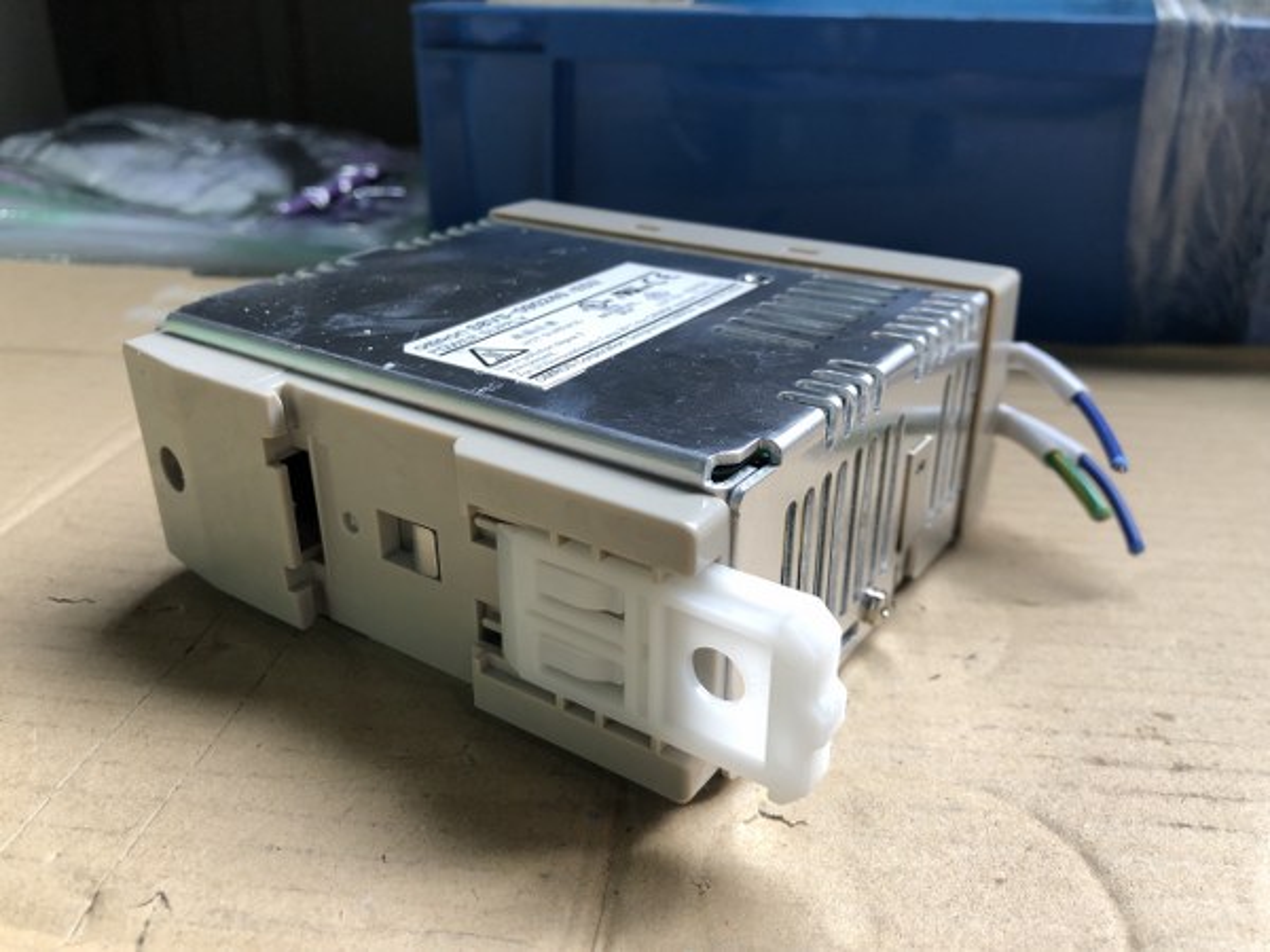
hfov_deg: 63.4
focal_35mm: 28
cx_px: 635
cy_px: 476
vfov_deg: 49.7
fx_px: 1027
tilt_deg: -23.8
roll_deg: -0.4
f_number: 1.8
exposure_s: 1/120
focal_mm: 4
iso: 40
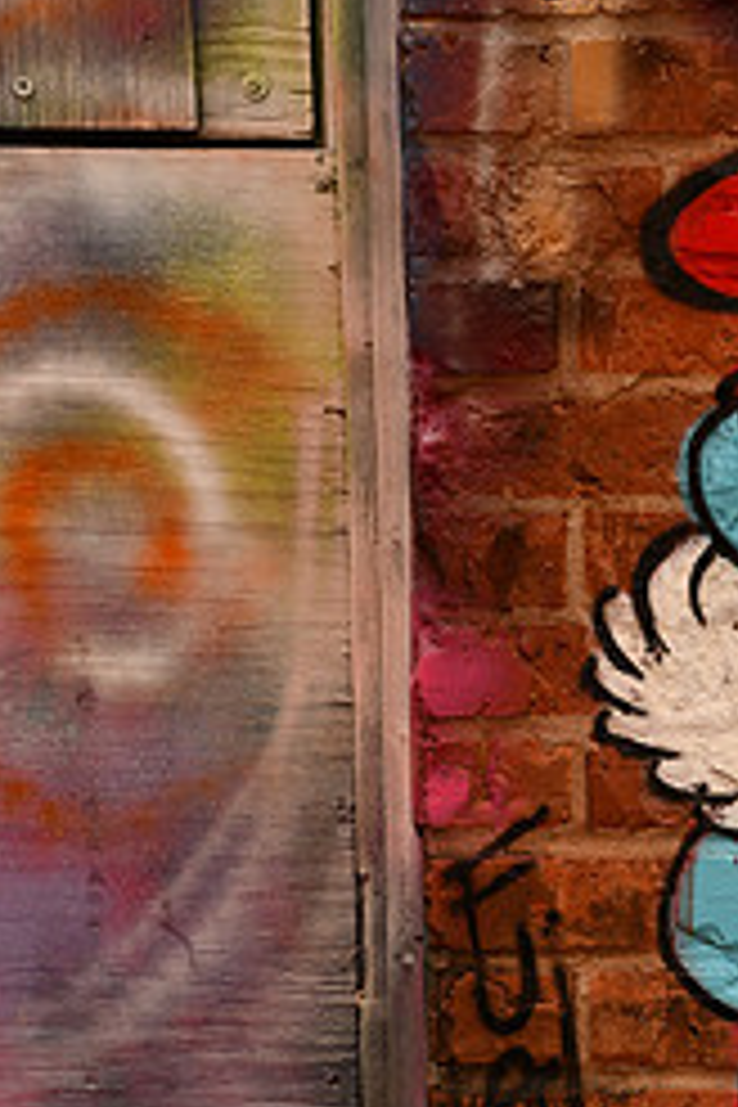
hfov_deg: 6.9
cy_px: 772
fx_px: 6088
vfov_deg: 10.4
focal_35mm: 198
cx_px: 936
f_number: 7.1
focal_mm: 56
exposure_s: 1/160
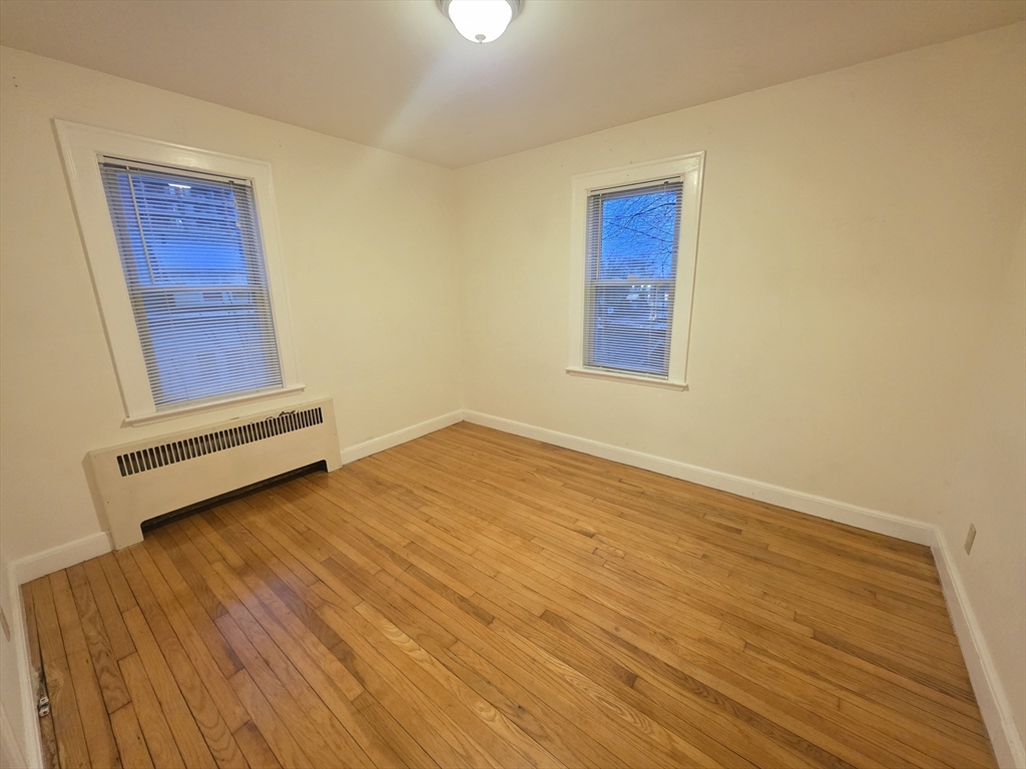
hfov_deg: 106.2
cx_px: 513
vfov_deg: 89.9
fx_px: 385
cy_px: 384
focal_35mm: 13
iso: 500
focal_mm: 2.2
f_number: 1.9
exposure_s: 1/60
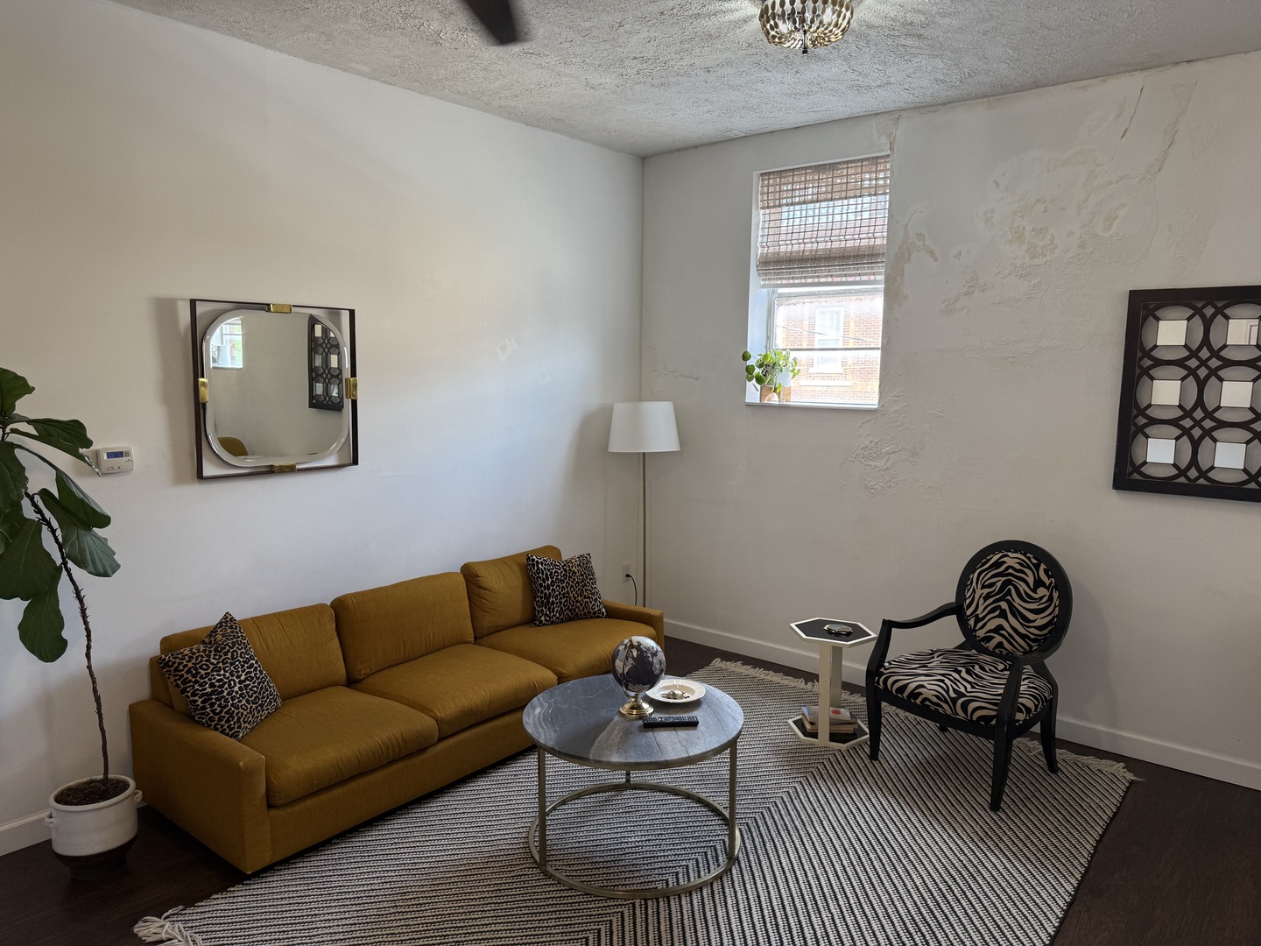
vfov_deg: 56.8
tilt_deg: -7.4
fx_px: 874
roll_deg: -0.6
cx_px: 630
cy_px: 473
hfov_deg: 71.6
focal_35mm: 24
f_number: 1.78
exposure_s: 1/120
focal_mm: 6.76
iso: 80
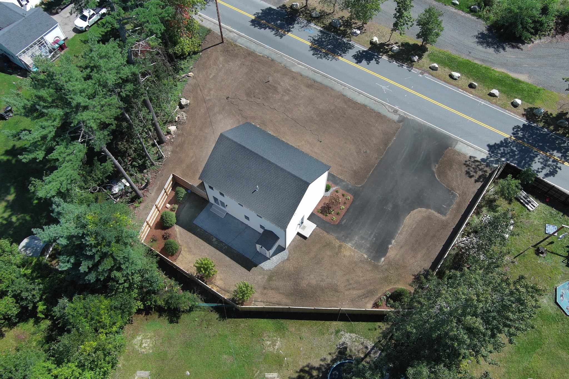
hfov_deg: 63.7
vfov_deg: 45.0
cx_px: 284
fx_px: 458
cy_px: 190
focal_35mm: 29
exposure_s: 1/7194
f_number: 2.8
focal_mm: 10.57
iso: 800
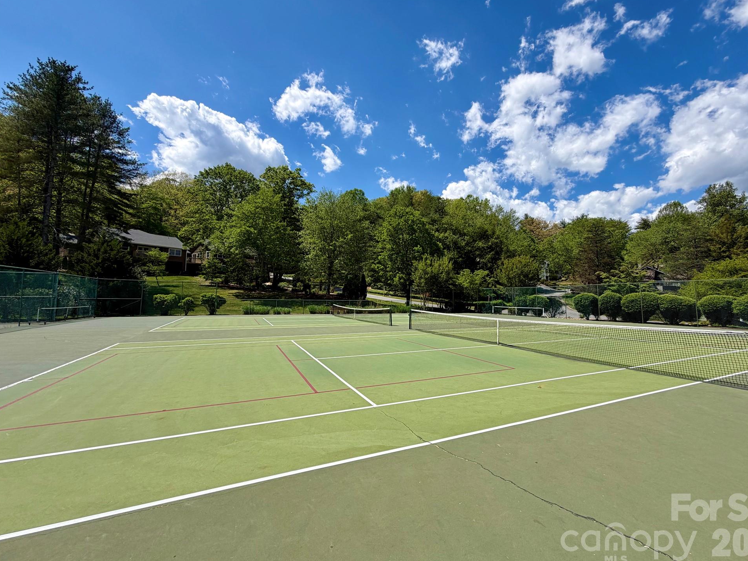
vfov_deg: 81.7
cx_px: 395
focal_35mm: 15
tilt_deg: +4.6
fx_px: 324
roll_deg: +0.6
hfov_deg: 98.1
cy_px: 270
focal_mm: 2.22
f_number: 2.2
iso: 20
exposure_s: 1/1087
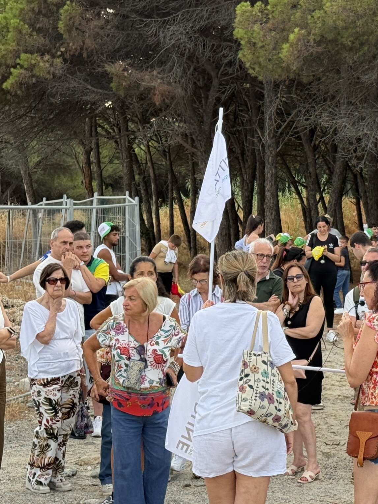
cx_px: 267
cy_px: 216
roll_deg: +0.2
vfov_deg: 21.5
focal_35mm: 91
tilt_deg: +1.8
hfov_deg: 16.2
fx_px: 1325
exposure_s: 1/463
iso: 100
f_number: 1.78
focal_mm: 6.76
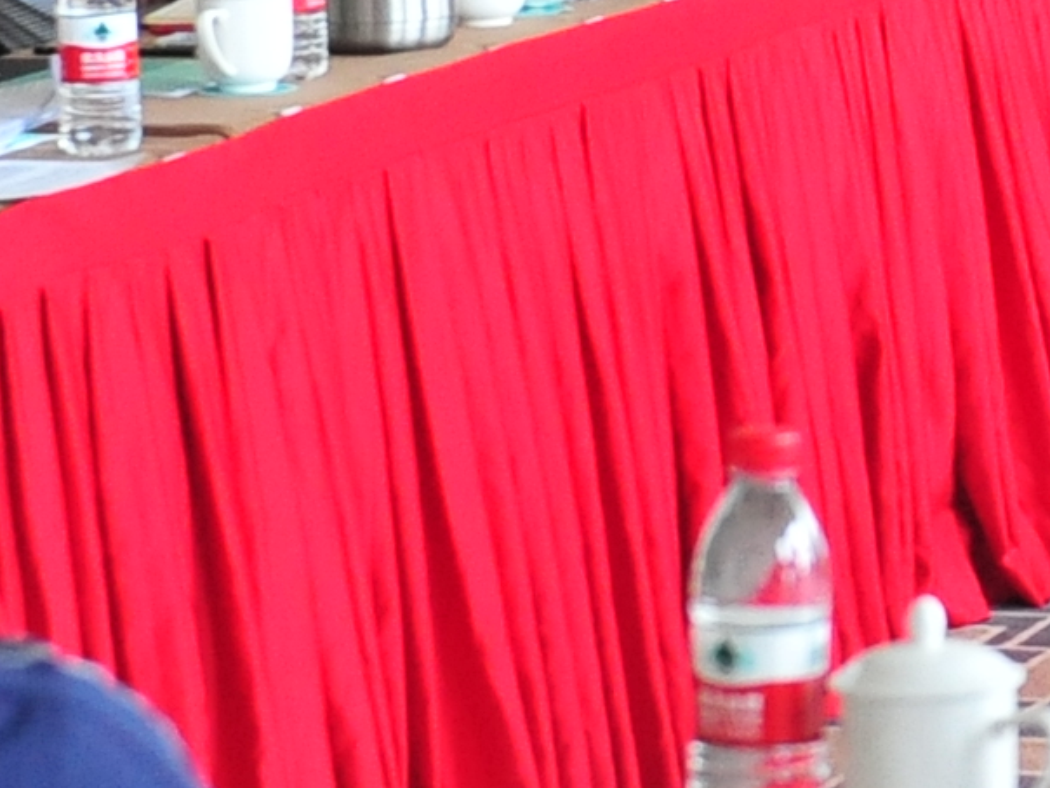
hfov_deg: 8.1
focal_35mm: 237
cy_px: -174
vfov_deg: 6.2
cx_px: 1904
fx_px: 7189
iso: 2000
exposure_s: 1/160
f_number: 4
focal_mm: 35
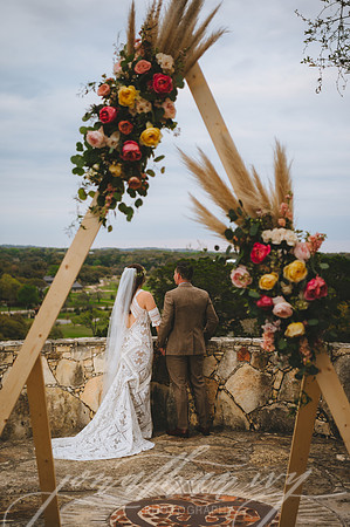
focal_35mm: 50
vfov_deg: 39.6
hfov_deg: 26.9
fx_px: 731
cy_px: 264
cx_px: 175
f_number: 2.8
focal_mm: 50
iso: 50
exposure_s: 1/160
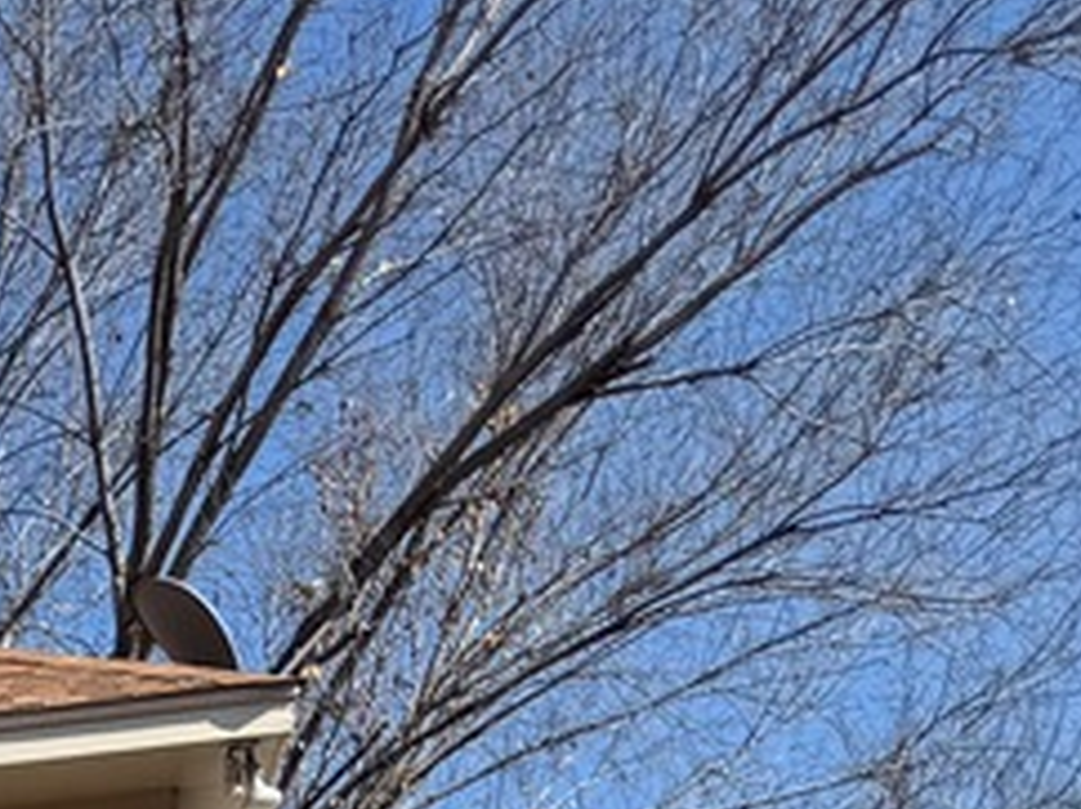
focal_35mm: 143
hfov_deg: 11.3
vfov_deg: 8.7
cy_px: 2364
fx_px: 4461
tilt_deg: -1.1
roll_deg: +1.2
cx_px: -1608
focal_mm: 6.76
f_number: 1.78
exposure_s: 1/3413
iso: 80
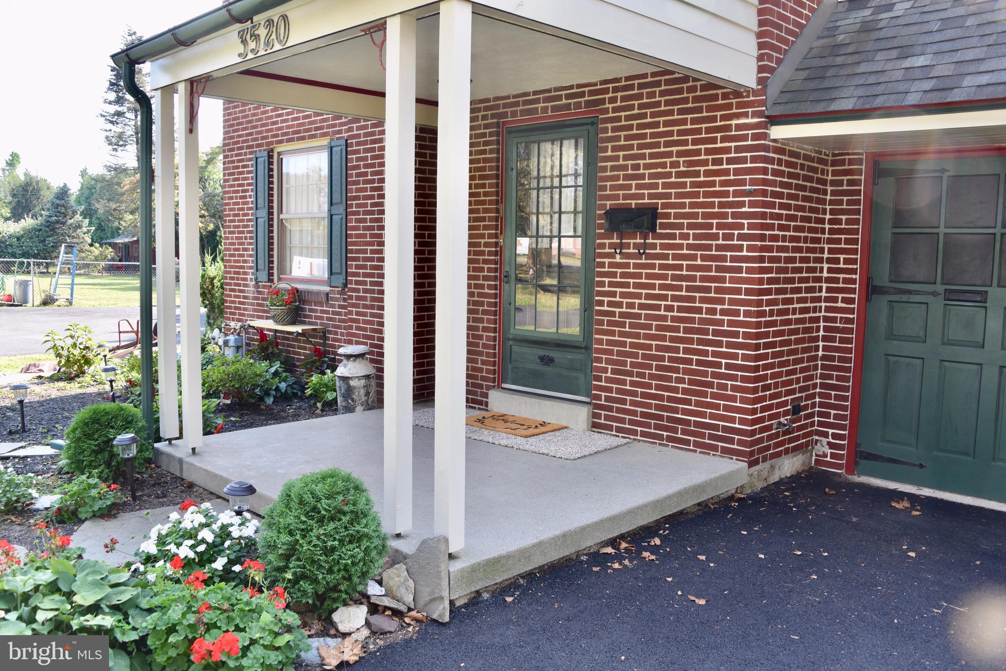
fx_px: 894
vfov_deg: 41.1
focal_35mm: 32
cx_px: 503
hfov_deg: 58.7
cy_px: 336
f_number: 6.3
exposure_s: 1/160
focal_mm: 32
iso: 400
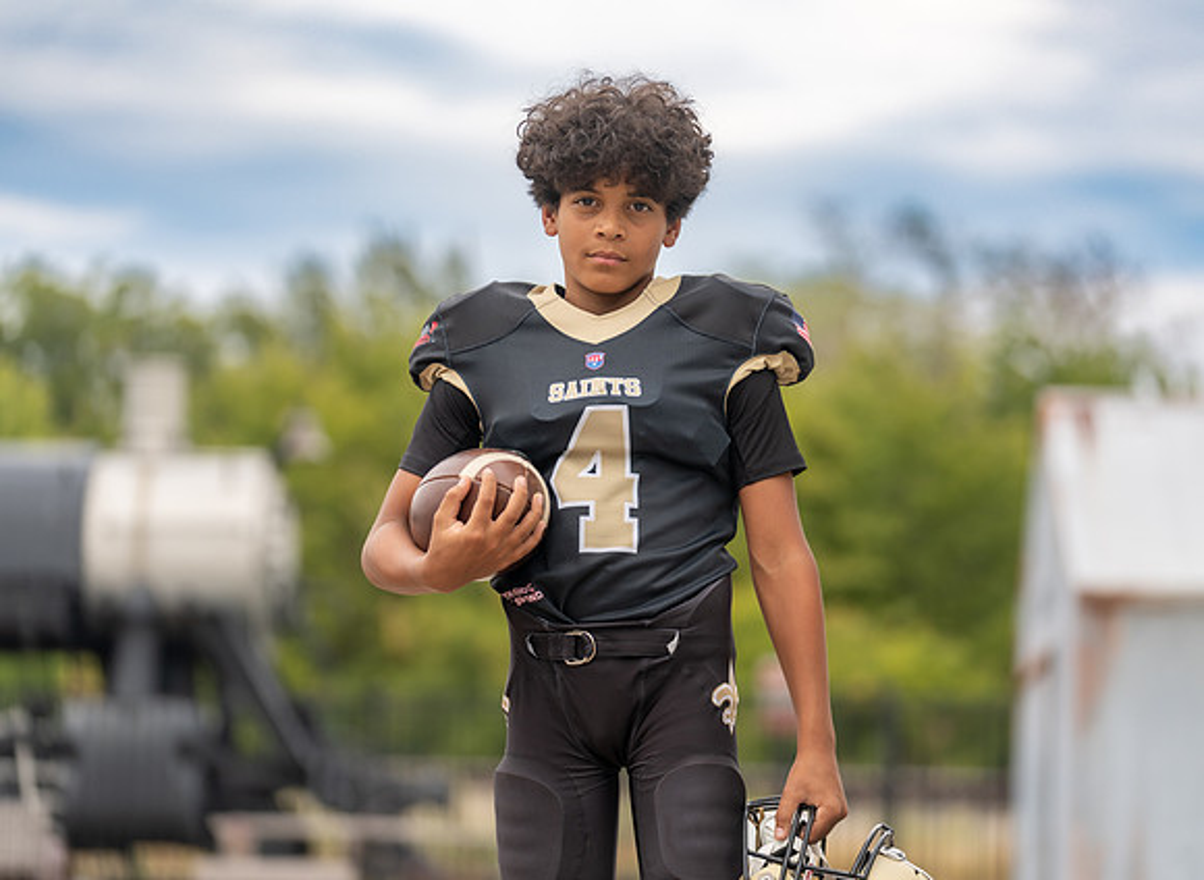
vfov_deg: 10.2
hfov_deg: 13.9
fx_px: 4922
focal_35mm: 143
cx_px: 658
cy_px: 443
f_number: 2.8
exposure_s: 1/250
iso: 100
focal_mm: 129
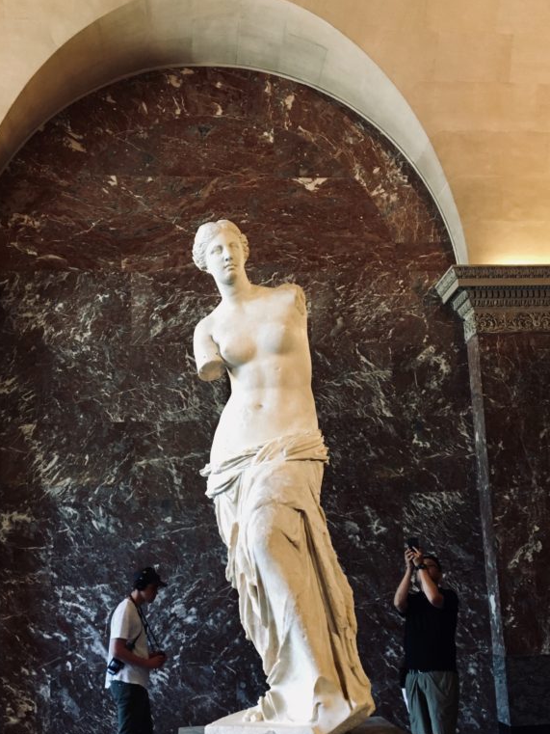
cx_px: 273
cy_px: 445
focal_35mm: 39
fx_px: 826
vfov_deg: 47.5
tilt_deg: +10.3
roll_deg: +2.9
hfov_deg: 36.8
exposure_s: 1/33
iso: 160
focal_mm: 4.15
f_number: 2.2
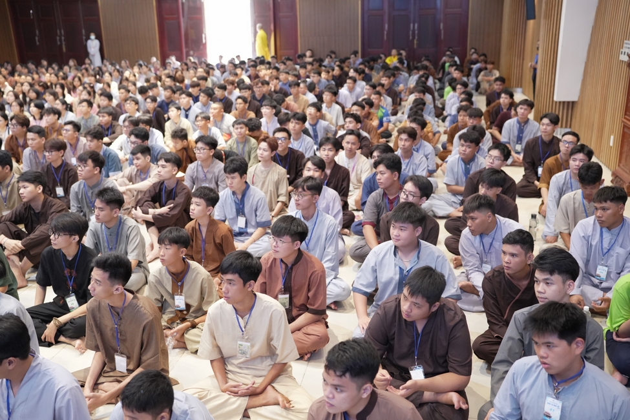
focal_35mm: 36
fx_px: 630
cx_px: 315
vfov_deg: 36.9
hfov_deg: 53.1
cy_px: 210
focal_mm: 36
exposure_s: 1/125
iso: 4000
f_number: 2.8
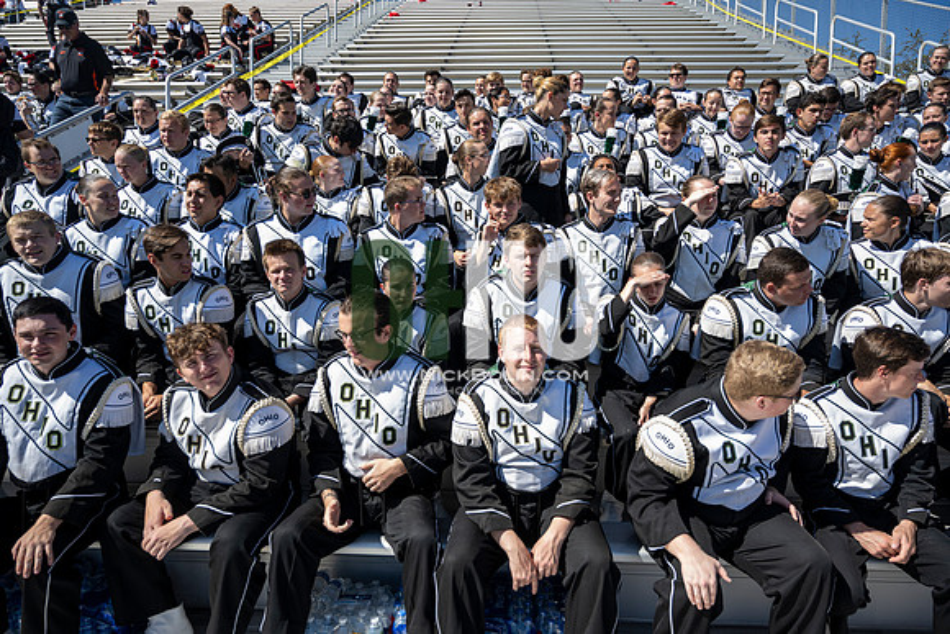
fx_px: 647
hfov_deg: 72.6
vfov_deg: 52.2
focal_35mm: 24
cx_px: 475
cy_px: 317
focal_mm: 24.5
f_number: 4.5
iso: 40
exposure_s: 1/250
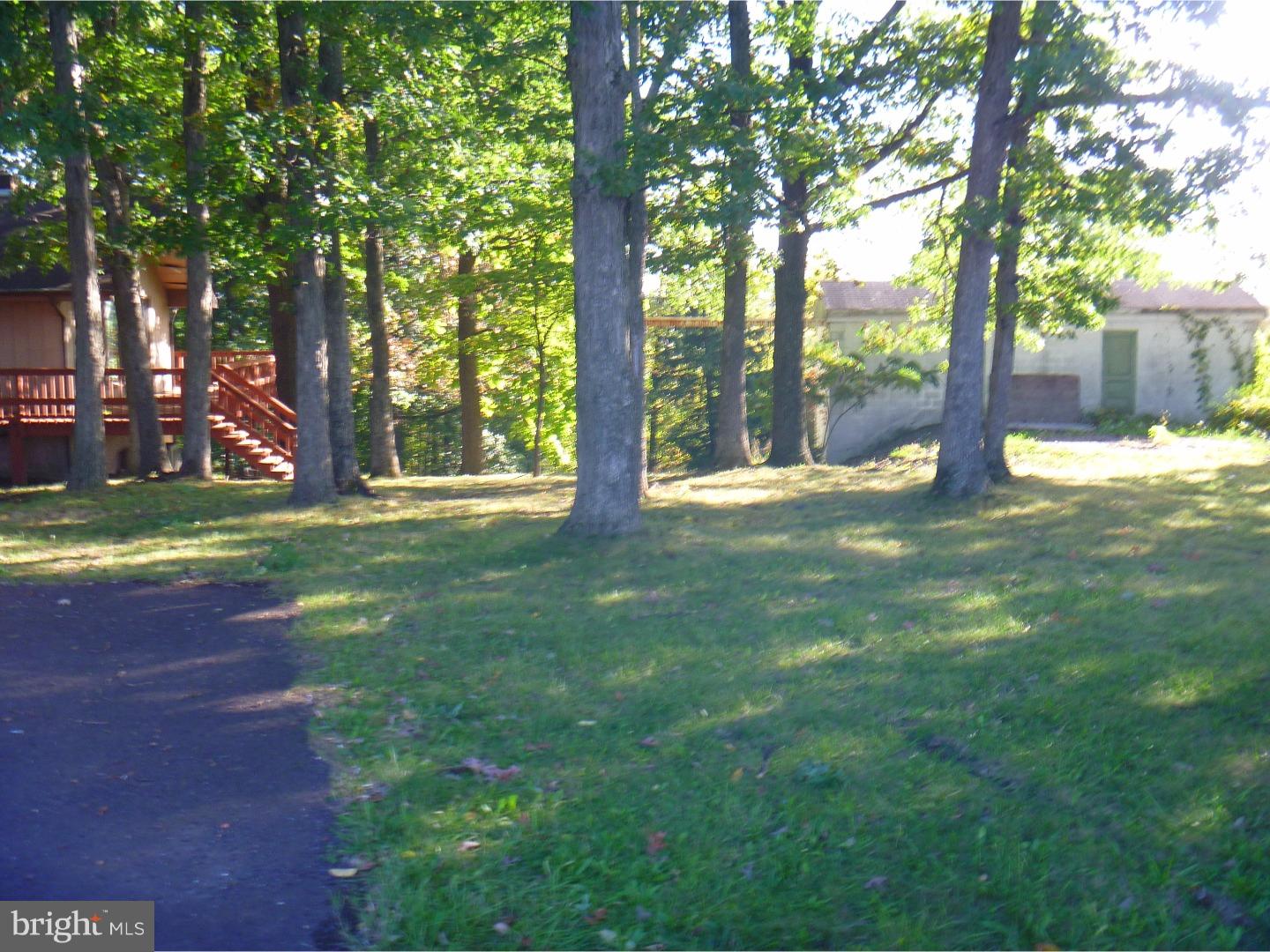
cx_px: 635
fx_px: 1284
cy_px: 476
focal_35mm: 35
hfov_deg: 52.6
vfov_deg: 40.7
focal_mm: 6.3
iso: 80
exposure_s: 1/50
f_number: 3.5
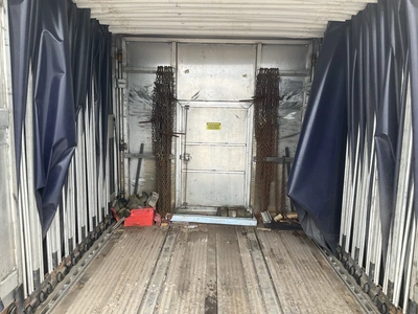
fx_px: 350
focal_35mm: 29
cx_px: 209
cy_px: 157
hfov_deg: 61.7
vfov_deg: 48.2
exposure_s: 1/172
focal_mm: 3
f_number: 1.8
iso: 25
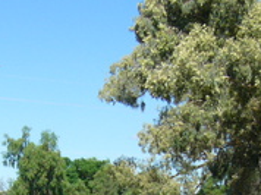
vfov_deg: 12.3
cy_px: 226
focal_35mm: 118
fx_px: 889
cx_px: 48
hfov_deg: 16.6
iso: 100
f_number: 8
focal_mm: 5.8
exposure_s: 1/250
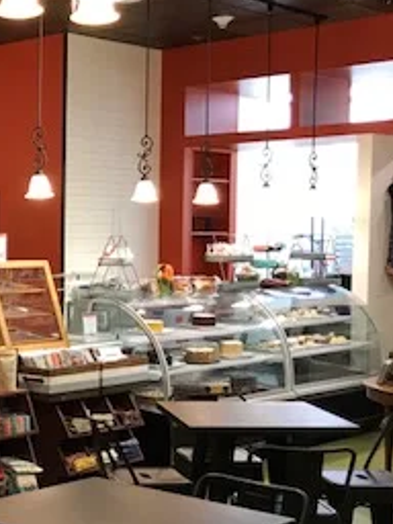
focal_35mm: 70
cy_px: 332
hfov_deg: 19.2
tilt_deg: -5.1
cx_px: -139
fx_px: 1060
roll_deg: +0.1
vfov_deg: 27.7
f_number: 1.8
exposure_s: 1/17
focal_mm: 3.99
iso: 40
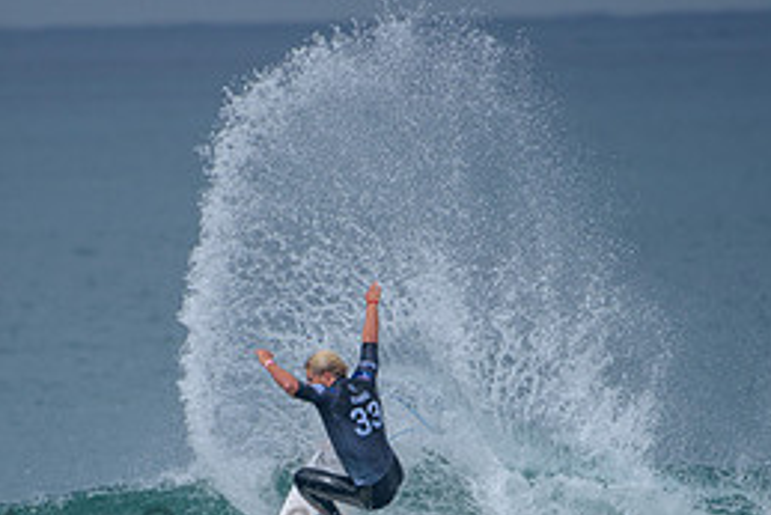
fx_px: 23999
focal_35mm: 1120
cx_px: 265
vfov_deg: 1.2
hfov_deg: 1.8
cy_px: 528
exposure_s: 1/2000
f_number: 5.6
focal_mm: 500
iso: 200
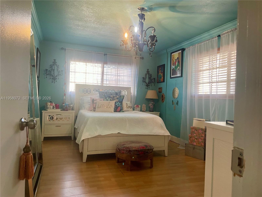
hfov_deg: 67.3
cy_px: 98
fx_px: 197
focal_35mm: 26
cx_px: 131
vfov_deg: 53.1
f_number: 1.6
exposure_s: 1/60
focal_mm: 4.2
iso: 100
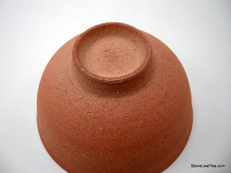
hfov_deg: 52.6
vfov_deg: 40.7
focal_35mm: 35
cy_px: 86
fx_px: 234
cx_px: 116
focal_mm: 7.5
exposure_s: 1/66
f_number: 3
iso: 64
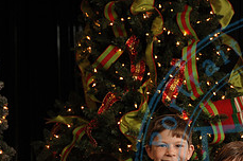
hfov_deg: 23.1
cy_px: 172
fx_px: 546
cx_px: 287
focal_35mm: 81
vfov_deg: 16.4
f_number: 5.6
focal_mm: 32
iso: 1000
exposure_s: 1/125
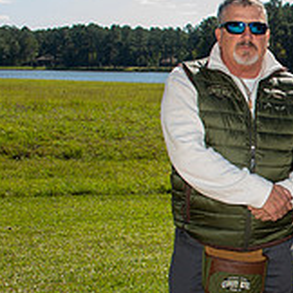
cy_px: 192
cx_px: 468
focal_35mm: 82
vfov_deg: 21.1
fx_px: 785
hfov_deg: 18.2
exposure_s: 1/200
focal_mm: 27
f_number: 6.3
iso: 125
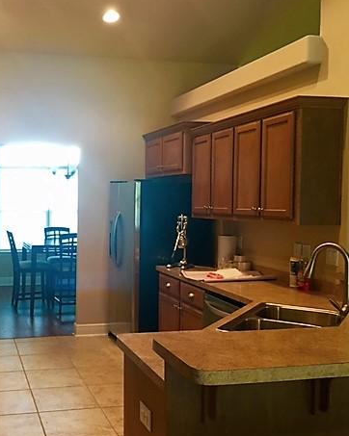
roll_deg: -0.3
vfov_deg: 45.8
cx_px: 71
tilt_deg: -2.7
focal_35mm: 40
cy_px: 225
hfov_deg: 36.1
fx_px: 517
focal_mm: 4.15
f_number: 2.2
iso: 80
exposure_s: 1/17
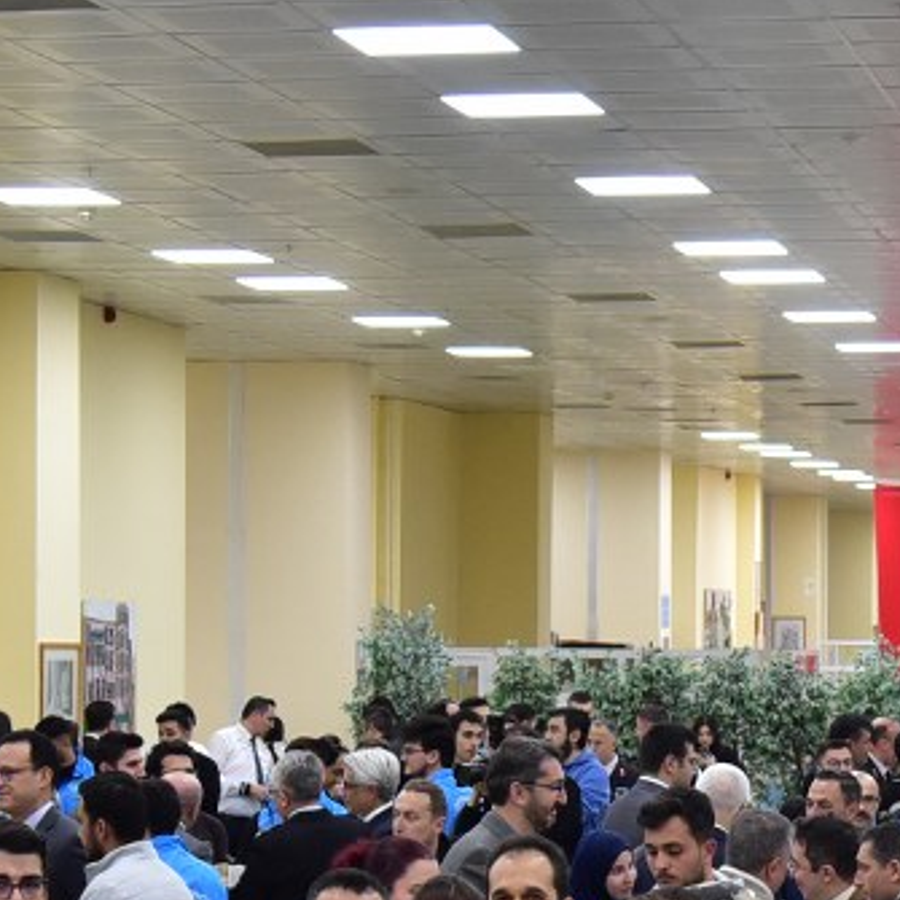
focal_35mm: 128
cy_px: 793
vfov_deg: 13.5
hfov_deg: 13.6
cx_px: 668
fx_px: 3765
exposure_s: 1/200
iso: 2500
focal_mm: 32
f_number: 4
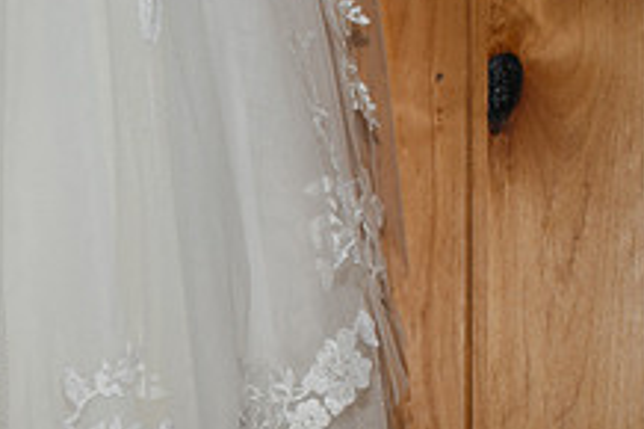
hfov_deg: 20.1
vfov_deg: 13.7
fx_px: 1752
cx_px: -32
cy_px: 432
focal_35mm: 98
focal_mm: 35
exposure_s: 1/200
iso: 110
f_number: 3.2
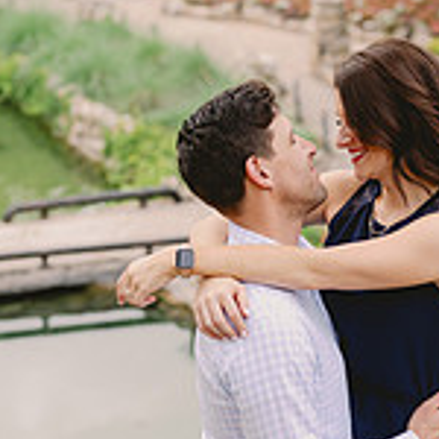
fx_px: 1822
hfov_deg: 13.7
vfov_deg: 13.7
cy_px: 269
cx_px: 239
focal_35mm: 127
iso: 400
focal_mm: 50
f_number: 2.5
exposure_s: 1/1000
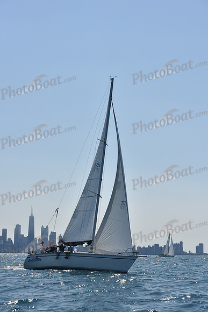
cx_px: 104
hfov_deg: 19.5
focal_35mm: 70
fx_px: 606
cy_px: 156
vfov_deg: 28.8
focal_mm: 70
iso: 250
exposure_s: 1/1600
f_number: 9
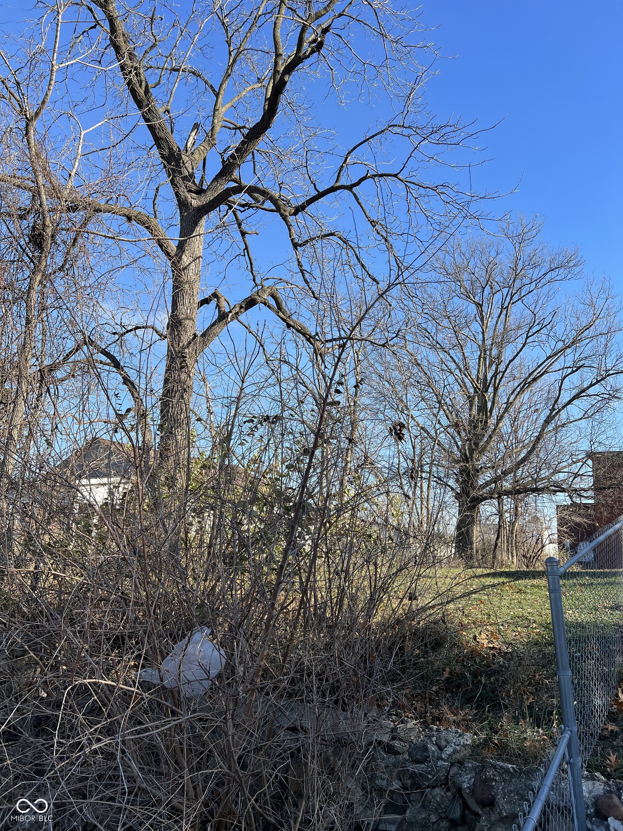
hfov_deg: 53.1
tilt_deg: +11.2
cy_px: 416
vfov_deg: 67.3
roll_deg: -2.6
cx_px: 312
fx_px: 624
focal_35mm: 26
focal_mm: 5.7
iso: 50
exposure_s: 1/1808
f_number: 1.5
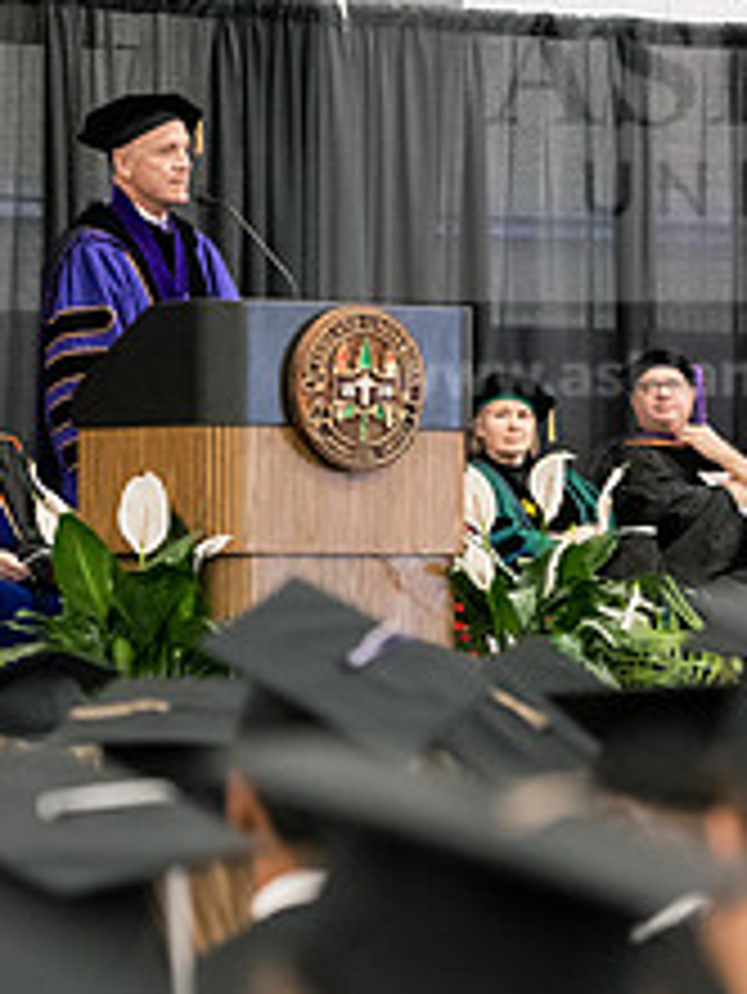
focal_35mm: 232
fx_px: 6669
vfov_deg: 8.5
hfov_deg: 6.4
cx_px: 184
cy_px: 470
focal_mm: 92
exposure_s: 1/200
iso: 4000
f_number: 3.2
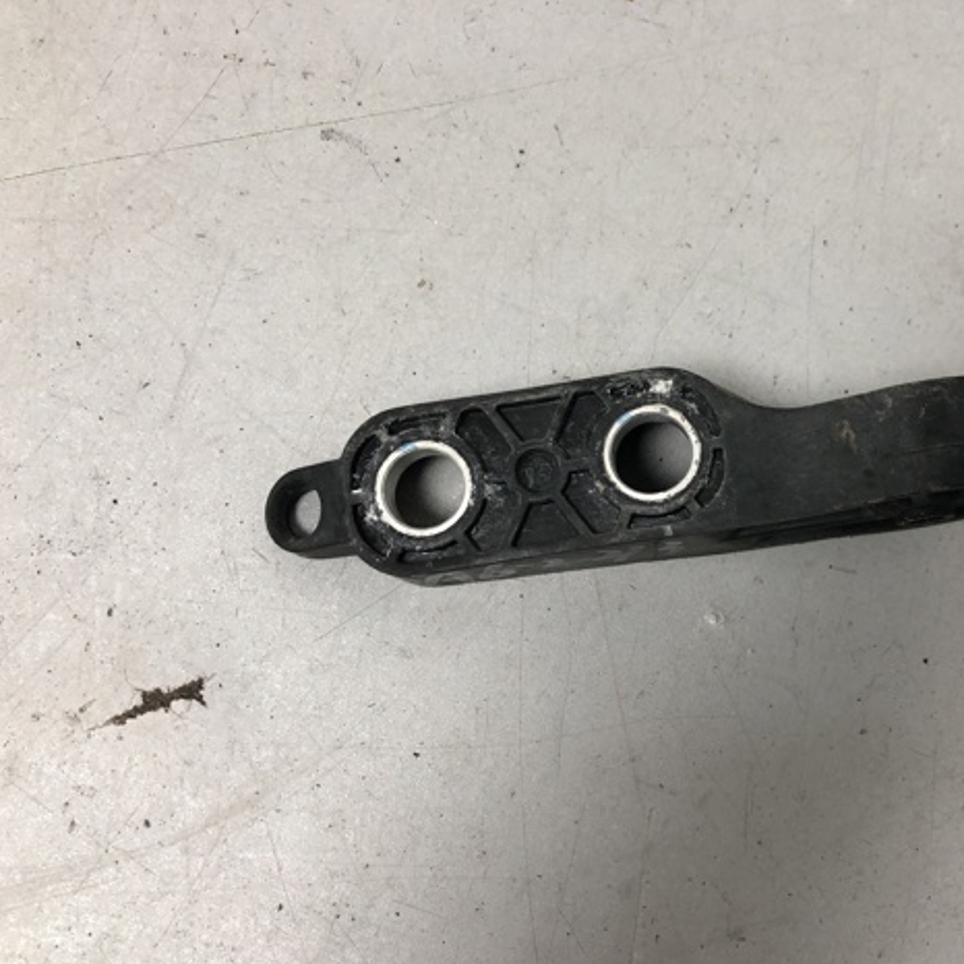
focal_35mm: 34
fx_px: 1071
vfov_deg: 48.4
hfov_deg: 47.5
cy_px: 492
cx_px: 658
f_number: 1.8
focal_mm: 4
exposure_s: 1/25
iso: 40
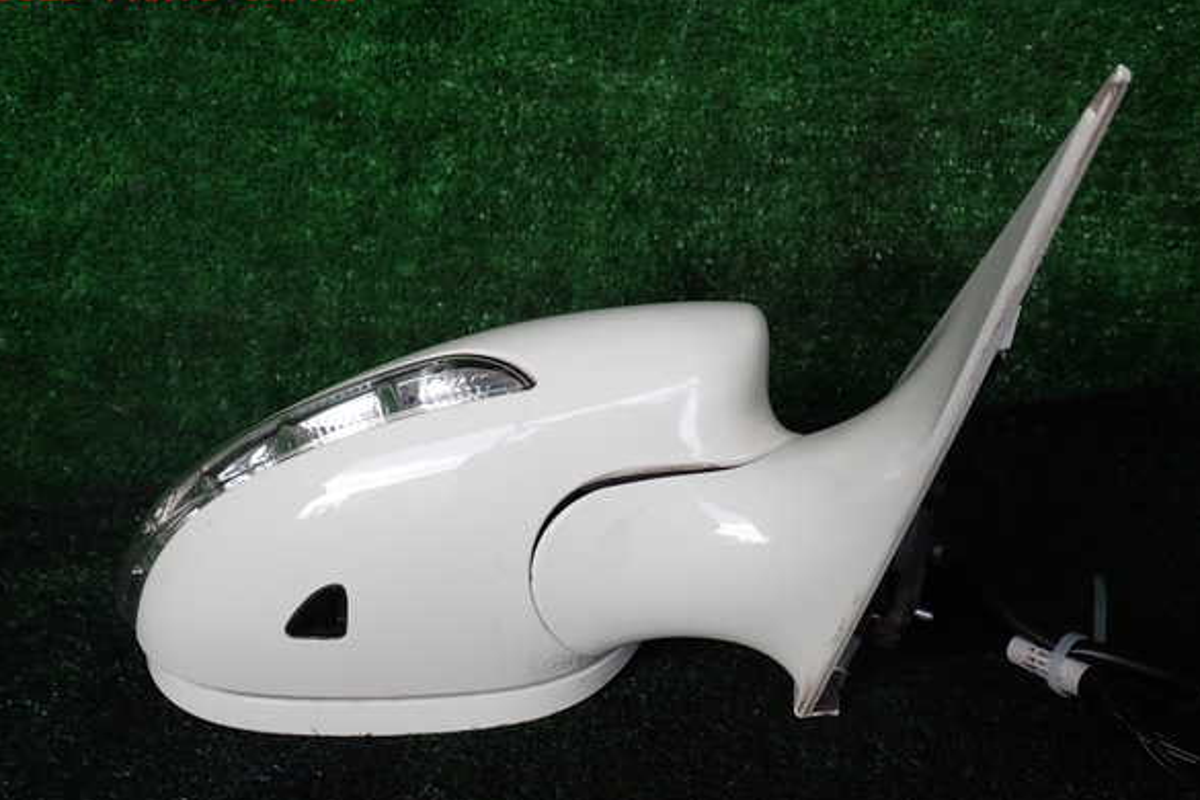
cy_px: 423
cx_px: 597
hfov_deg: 58.7
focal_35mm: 32
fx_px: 1067
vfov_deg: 41.1
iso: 100
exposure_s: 1/125
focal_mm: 5.4
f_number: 3.2
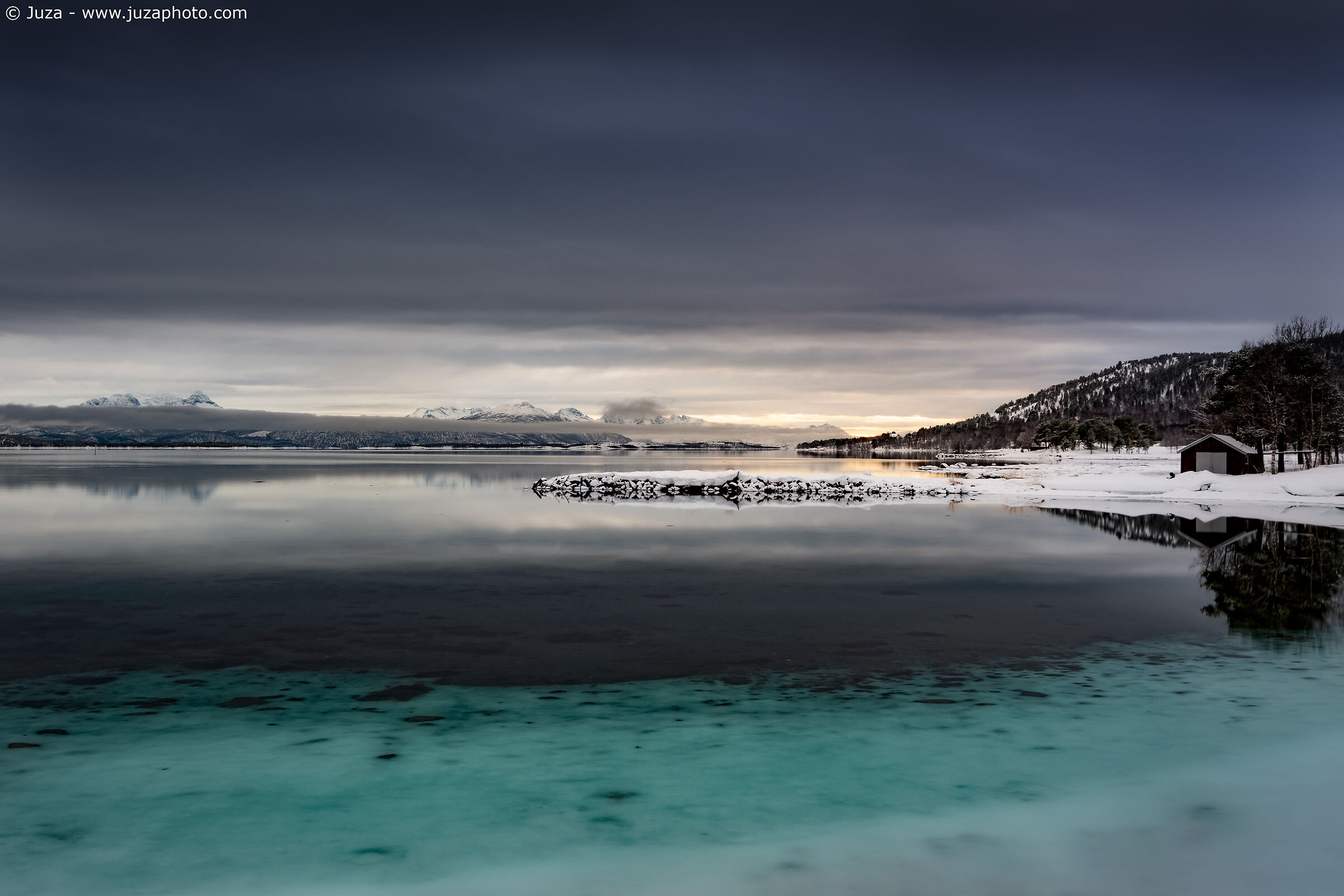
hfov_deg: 51.9
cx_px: 672
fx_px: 1381
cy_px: 448
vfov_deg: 35.9
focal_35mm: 37
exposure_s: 2.5
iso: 100
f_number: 9
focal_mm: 24
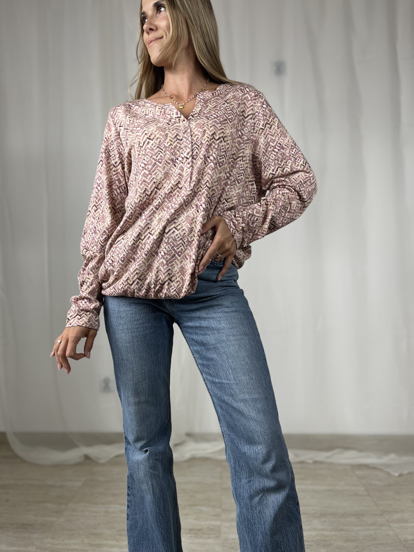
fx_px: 415
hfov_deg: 53.1
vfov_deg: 67.3
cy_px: 276
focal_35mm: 26
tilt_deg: -0.1
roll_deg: +0.7
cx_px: 207
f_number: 1.6
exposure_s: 1/122
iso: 40
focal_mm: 5.1
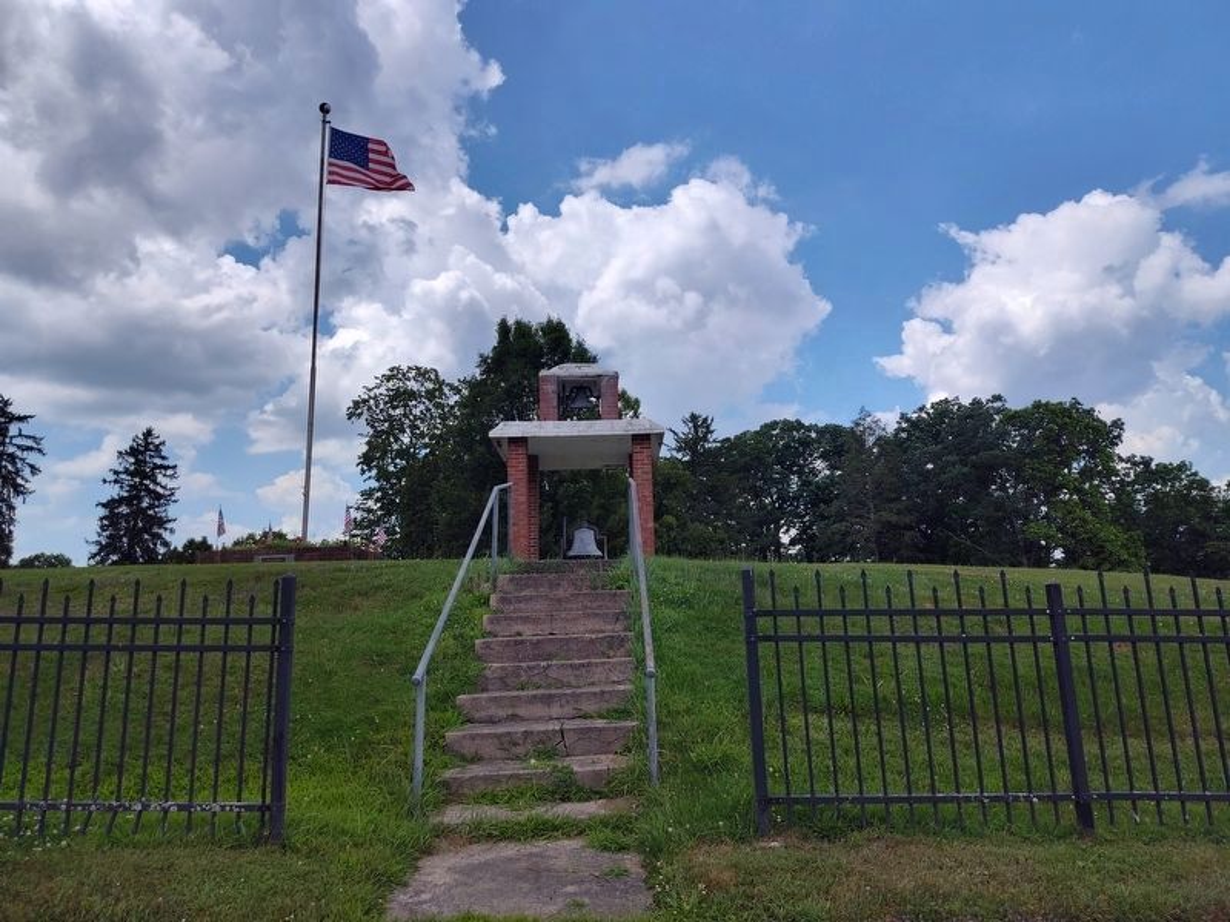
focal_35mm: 23
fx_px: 817
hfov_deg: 73.9
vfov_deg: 58.9
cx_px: 615
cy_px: 461
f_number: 1.8
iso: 100
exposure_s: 1/2605
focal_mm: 5.56
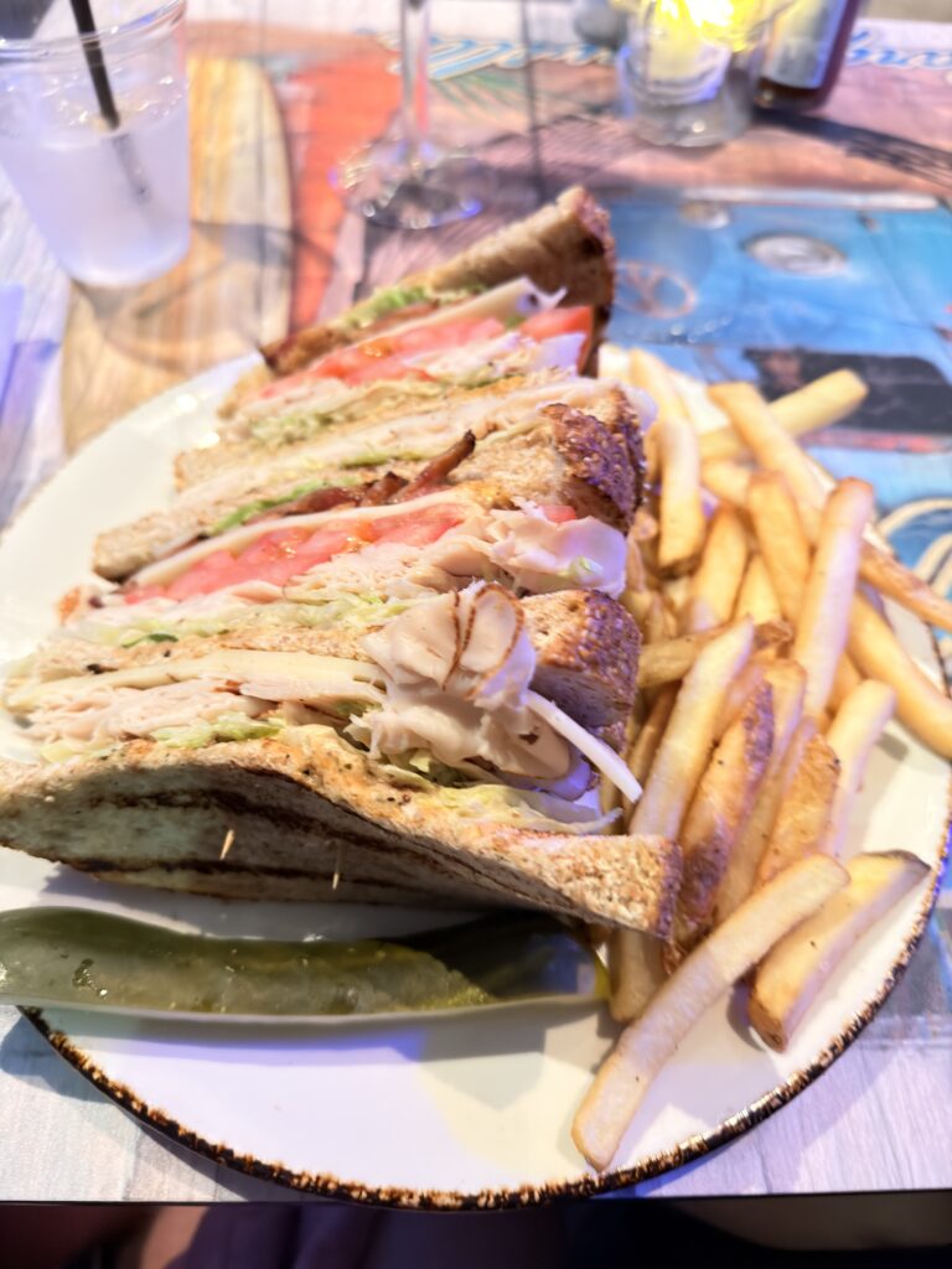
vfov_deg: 71.6
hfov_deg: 56.8
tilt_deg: -54.1
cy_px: 634
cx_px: 476
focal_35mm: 24
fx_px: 880
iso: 1000
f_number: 1.78
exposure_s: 1/15
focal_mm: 6.76
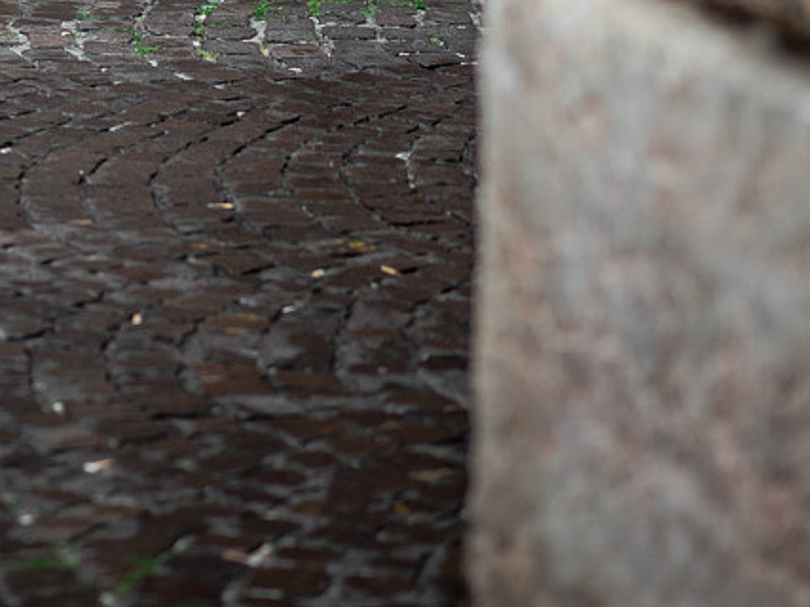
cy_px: -338
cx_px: -245
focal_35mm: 198
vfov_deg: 7.4
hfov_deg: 9.8
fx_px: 4632
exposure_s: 1/250
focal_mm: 55
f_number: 1.8
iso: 100
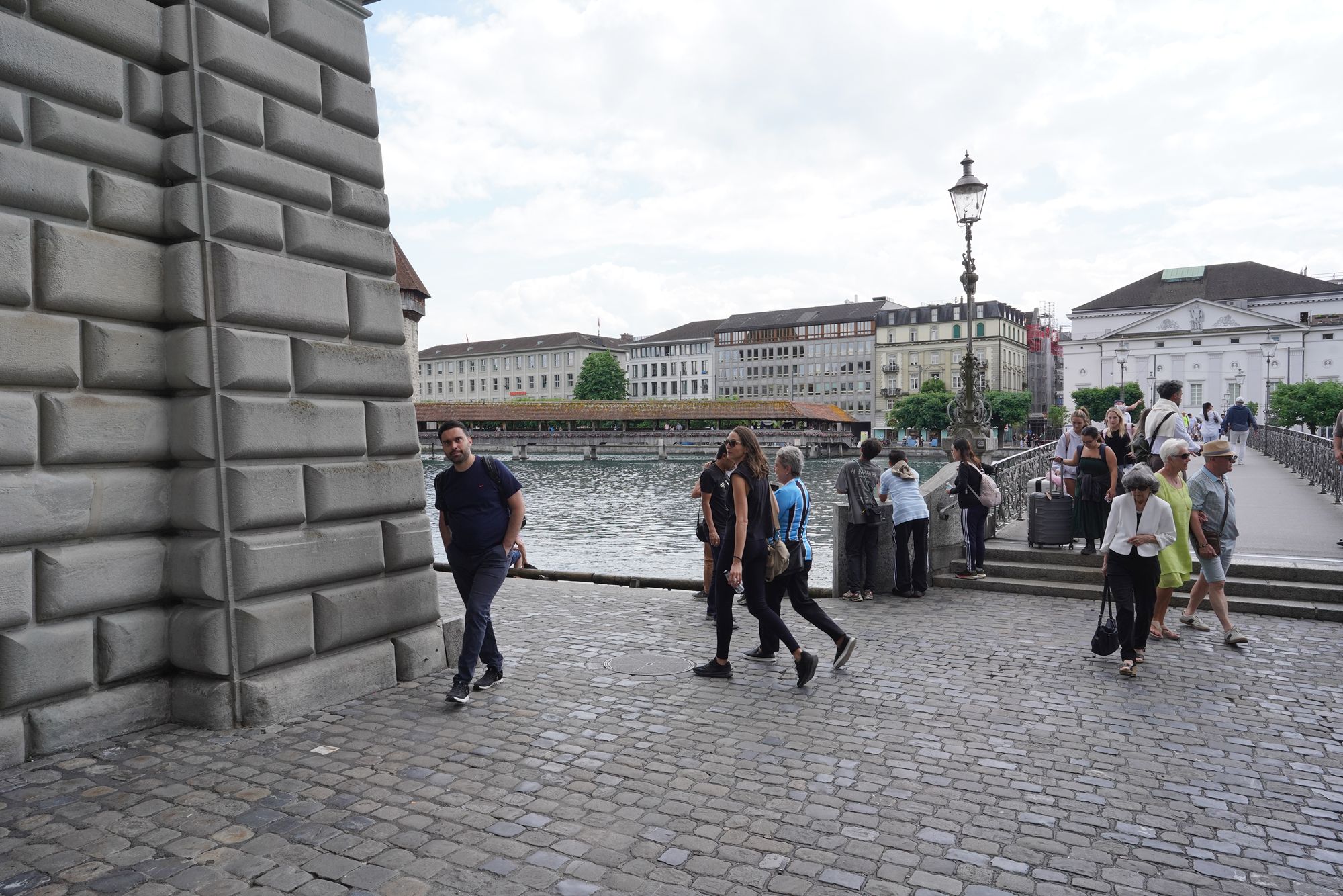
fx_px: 895
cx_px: 672
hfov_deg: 73.7
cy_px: 448
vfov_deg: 53.1
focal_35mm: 24
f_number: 13
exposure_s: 1/320
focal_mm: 24
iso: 500
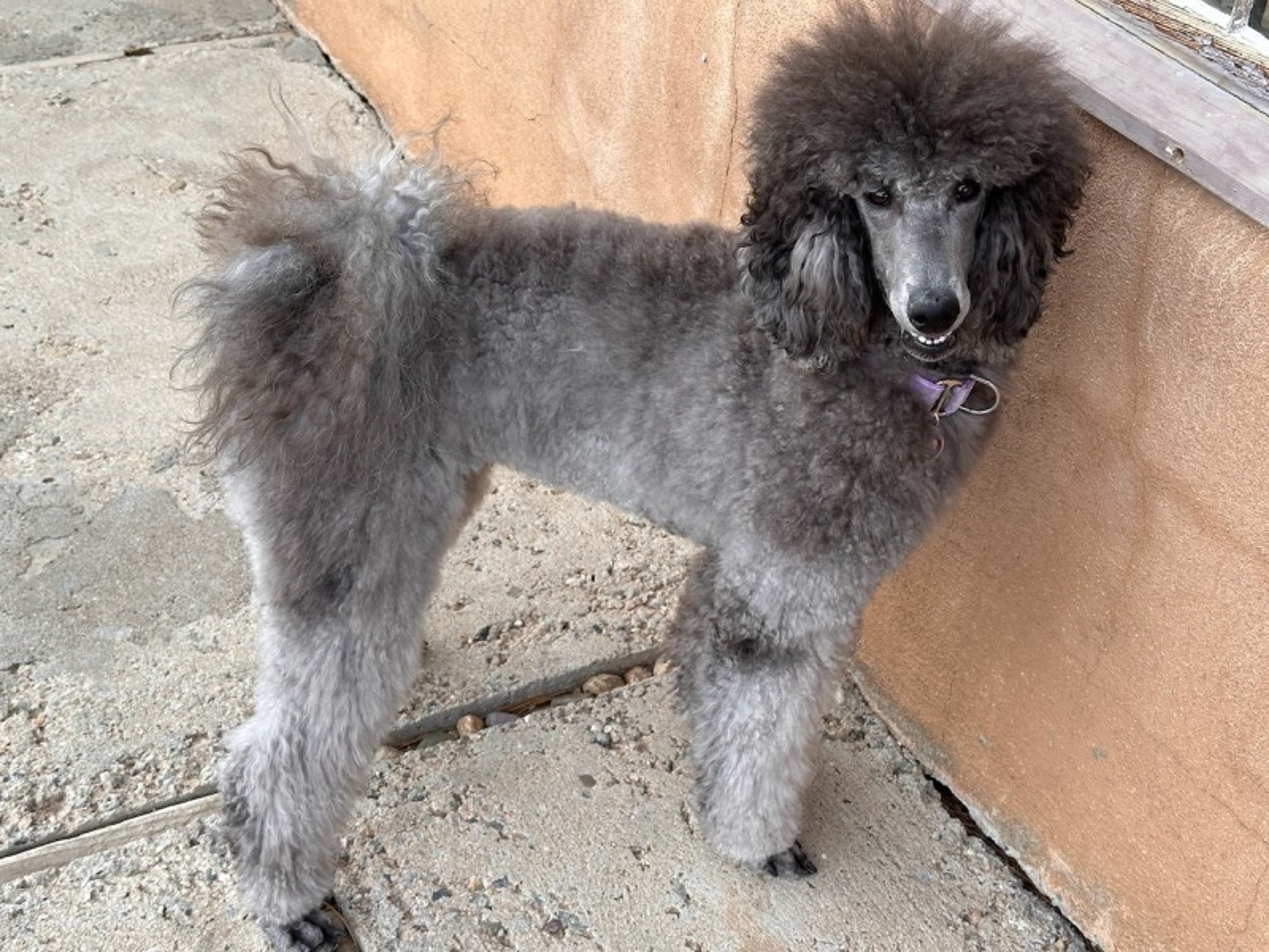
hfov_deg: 39.7
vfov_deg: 30.3
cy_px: 476
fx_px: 1760
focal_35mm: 48
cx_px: 634
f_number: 1.78
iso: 50
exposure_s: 1/177
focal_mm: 6.86
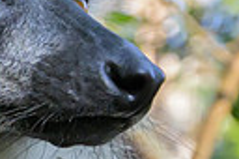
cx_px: -453
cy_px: 262
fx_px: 1180
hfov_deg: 9.4
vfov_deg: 7.5
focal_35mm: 178
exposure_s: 1/1000
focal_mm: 24
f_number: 5.6
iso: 5600
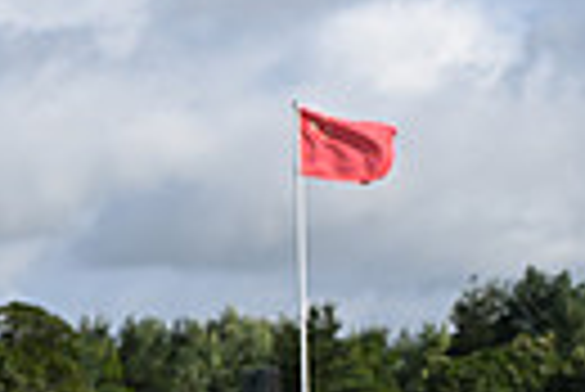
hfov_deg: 6.4
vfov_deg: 4.4
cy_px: 196
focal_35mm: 312
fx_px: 5076
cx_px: -612
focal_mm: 70
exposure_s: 1/1250
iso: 110
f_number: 4
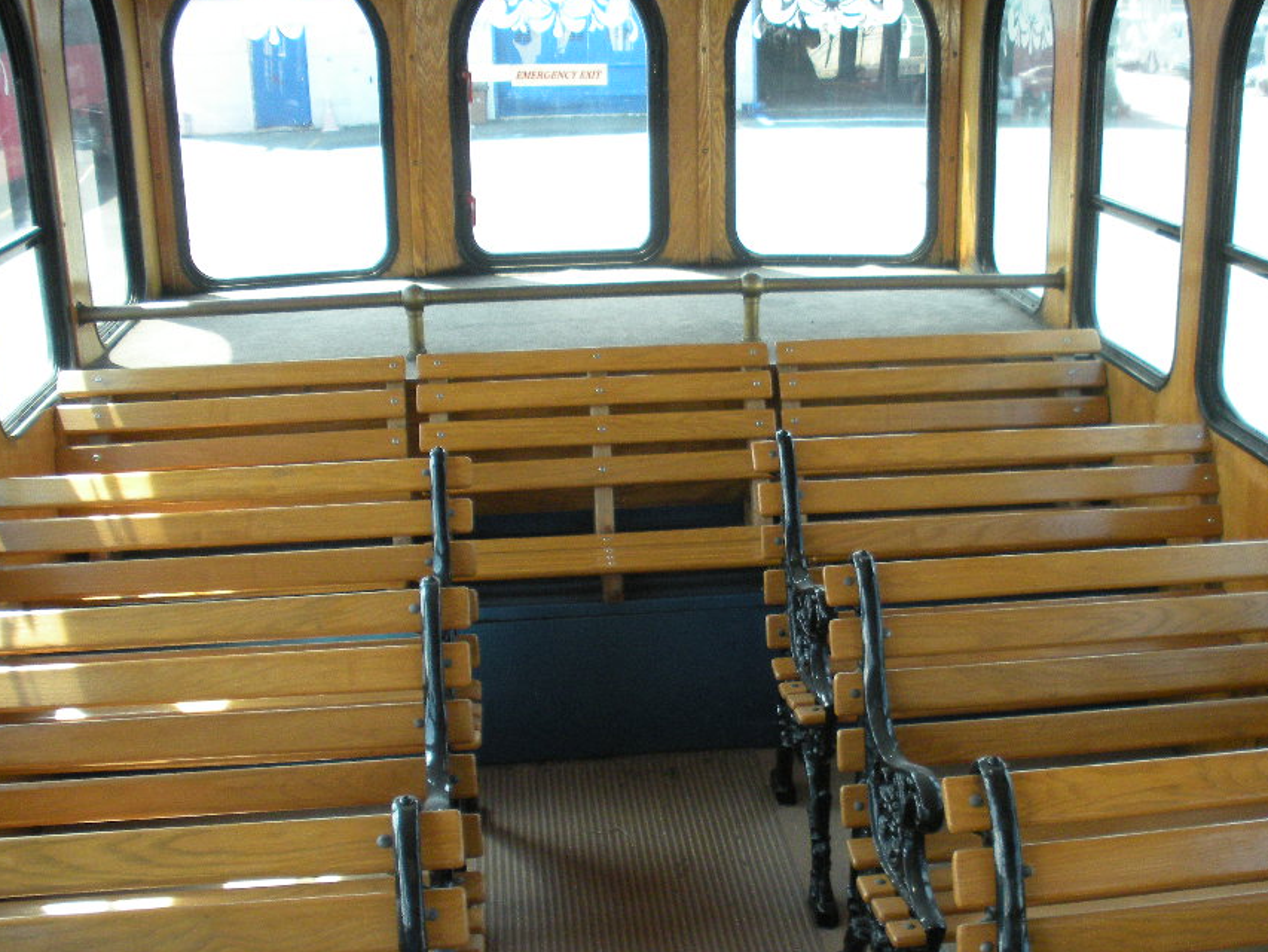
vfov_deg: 34.3
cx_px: 743
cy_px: 537
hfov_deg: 44.6
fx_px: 1539
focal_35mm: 42
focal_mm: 6.3
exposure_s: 1/76.6
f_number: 3.5
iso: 378
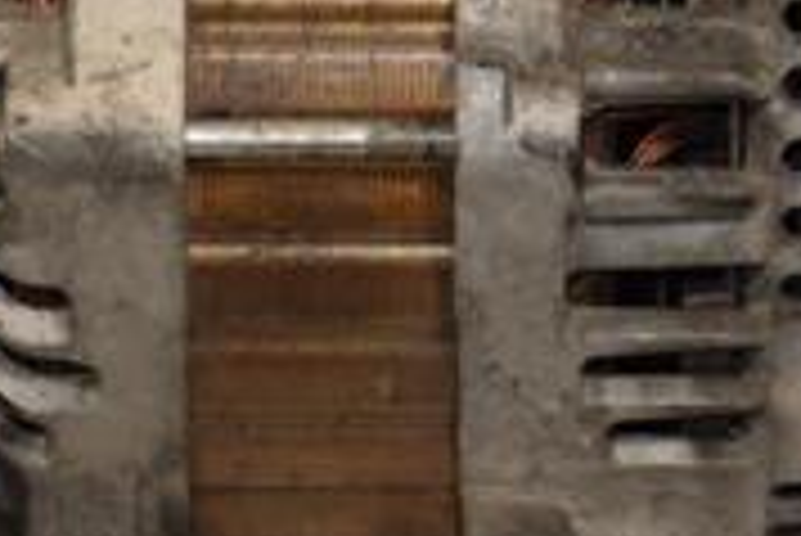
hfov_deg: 6.2
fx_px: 7437
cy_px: 171
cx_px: 423
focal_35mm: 334
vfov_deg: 4.1
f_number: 5.3
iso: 800
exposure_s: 1/160
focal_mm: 66
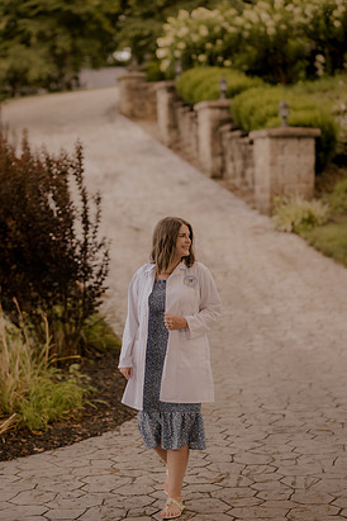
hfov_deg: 14.7
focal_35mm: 93
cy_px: 261
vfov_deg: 21.9
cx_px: 160
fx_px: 1345
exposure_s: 1/250
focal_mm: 85
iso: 200
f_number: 1.8
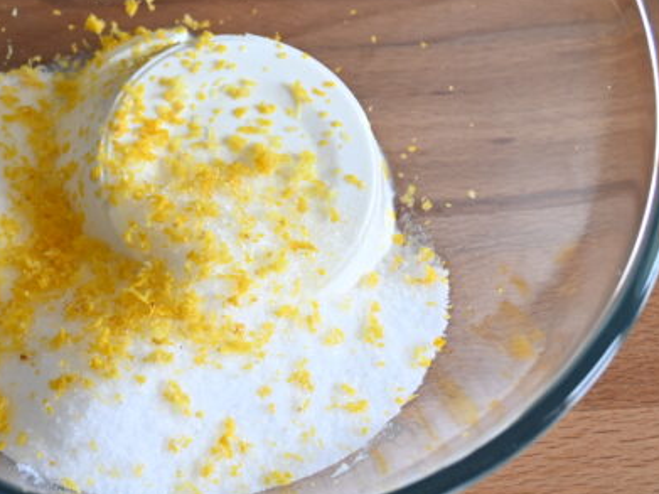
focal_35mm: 69
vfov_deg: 21.1
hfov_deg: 27.7
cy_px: 126
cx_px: 155
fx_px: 1313
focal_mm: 26.5
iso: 200
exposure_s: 1/60
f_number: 5.6
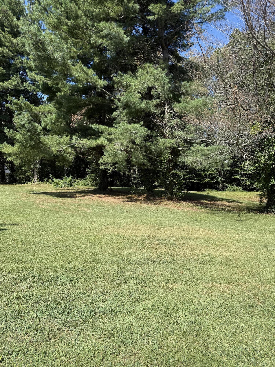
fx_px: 254
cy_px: 184
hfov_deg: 56.8
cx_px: 138
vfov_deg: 71.6
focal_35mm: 24
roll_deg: -0.1
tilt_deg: -3.3
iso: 80
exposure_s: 1/2445
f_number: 1.78
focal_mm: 6.76
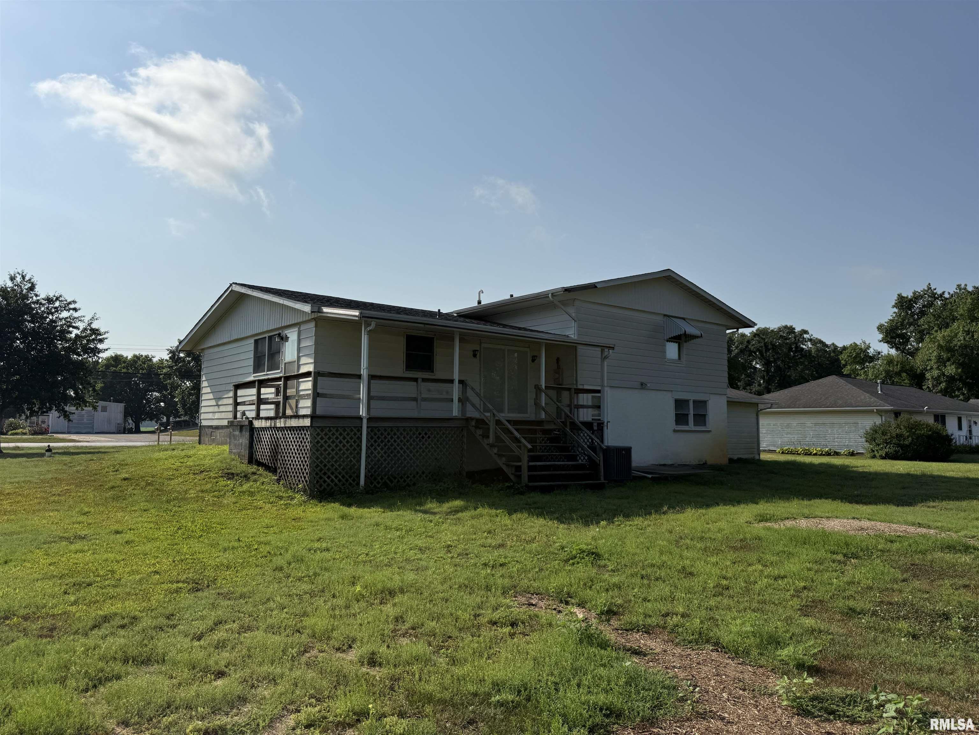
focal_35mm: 24
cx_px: 490
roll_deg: -0.3
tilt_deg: +5.4
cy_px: 368
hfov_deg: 71.6
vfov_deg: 56.8
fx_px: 679
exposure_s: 1/10309
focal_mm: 6.76
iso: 80
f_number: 1.78
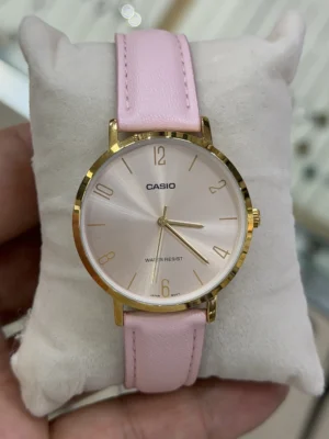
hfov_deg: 30.3
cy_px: 220
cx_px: 164
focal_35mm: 48
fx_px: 608
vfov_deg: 39.7
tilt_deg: -61.1
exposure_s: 1/675
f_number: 1.78
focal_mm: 6.76
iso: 80
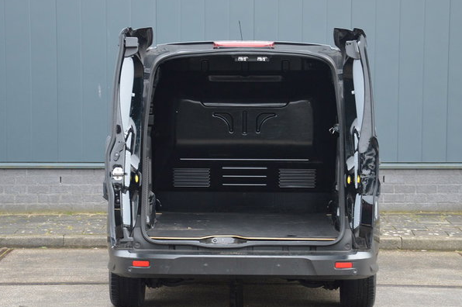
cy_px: 172
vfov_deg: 12.3
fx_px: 1423
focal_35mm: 111
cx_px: 240
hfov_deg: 18.4
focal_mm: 58
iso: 800
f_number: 5
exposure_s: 1/125
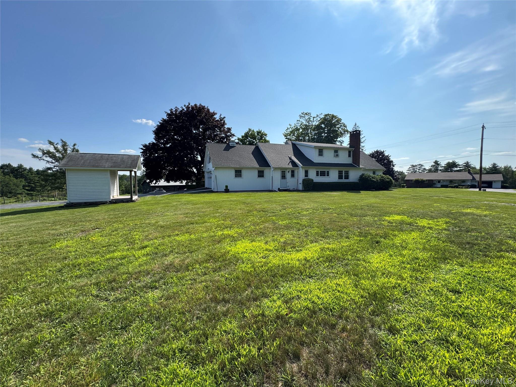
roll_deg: -0.2
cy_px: 194
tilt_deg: -4.4
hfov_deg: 102.1
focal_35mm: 14
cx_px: 258
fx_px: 209
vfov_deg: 85.7
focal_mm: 2.22
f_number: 2.2
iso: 50
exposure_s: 1/1395
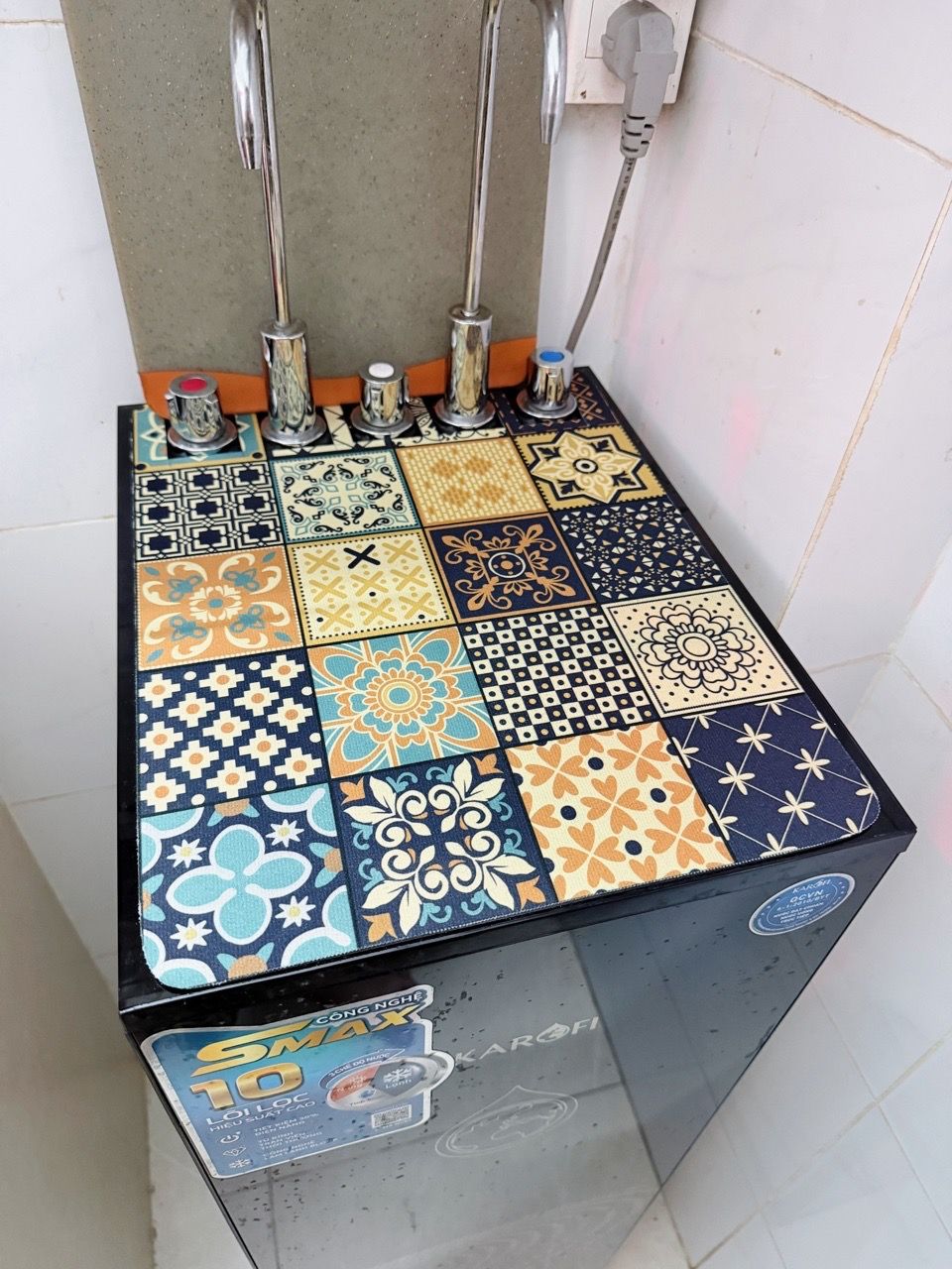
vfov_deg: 71.6
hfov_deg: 56.8
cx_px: 476
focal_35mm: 24
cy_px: 634
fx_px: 880
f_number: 1.78
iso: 640
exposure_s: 1/33
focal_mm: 6.76
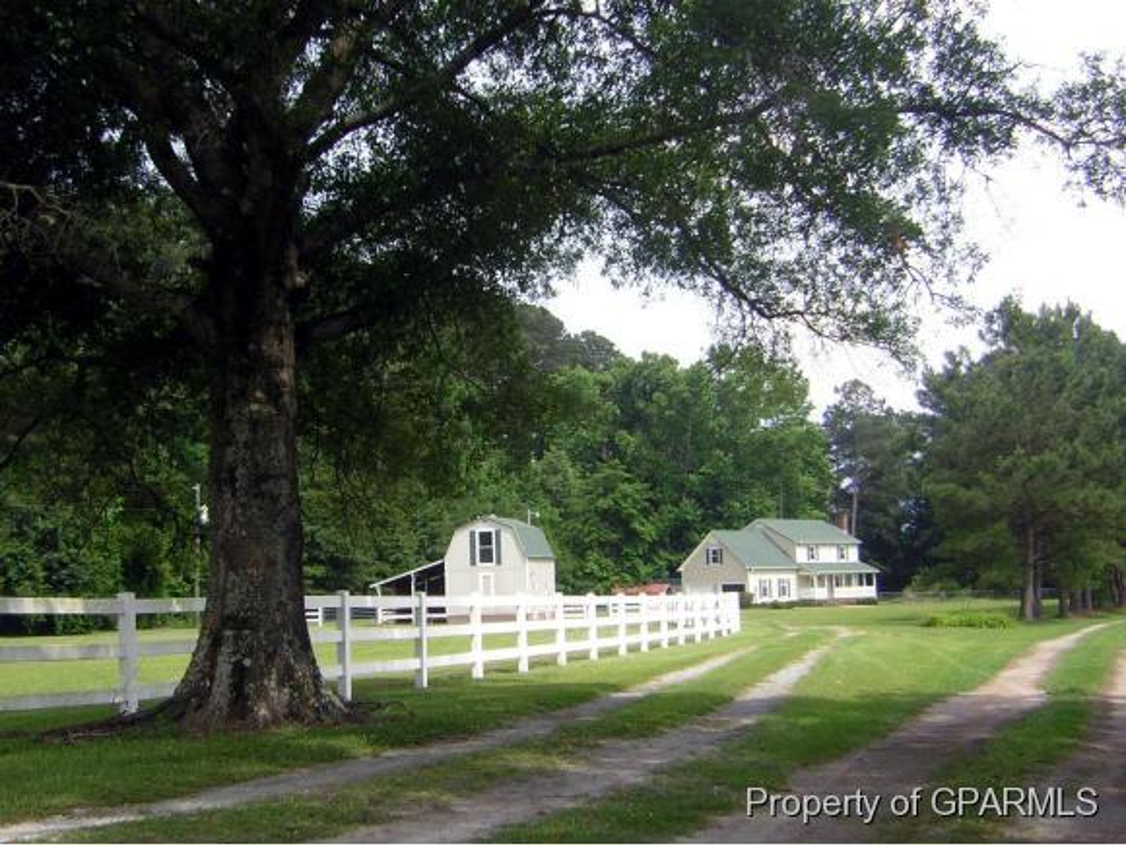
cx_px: 563
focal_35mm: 51
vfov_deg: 28.6
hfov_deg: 37.5
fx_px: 1660
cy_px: 423
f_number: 6.2
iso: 50
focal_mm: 6.6
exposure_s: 1/142
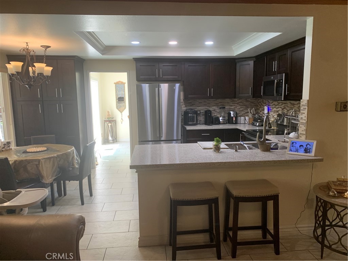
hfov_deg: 67.3
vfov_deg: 53.1
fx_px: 261
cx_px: 174
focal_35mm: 26
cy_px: 130
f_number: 1.8
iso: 80
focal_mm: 4.25
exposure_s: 1/60
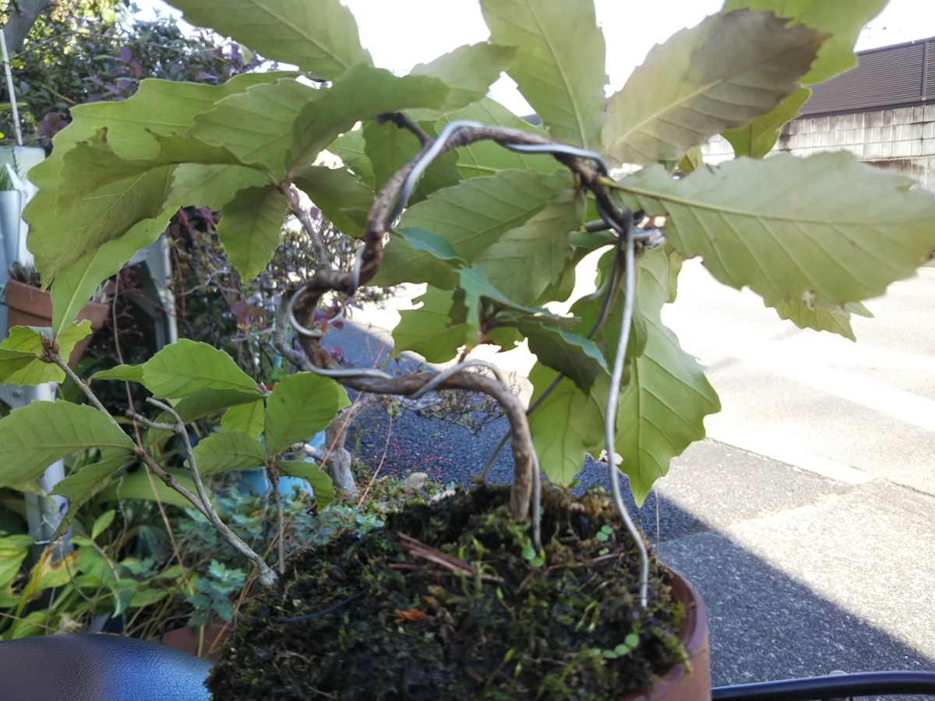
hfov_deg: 60.0
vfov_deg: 46.8
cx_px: 468
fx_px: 810
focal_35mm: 30
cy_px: 350
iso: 20
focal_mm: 4
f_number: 2.2
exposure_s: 1/146
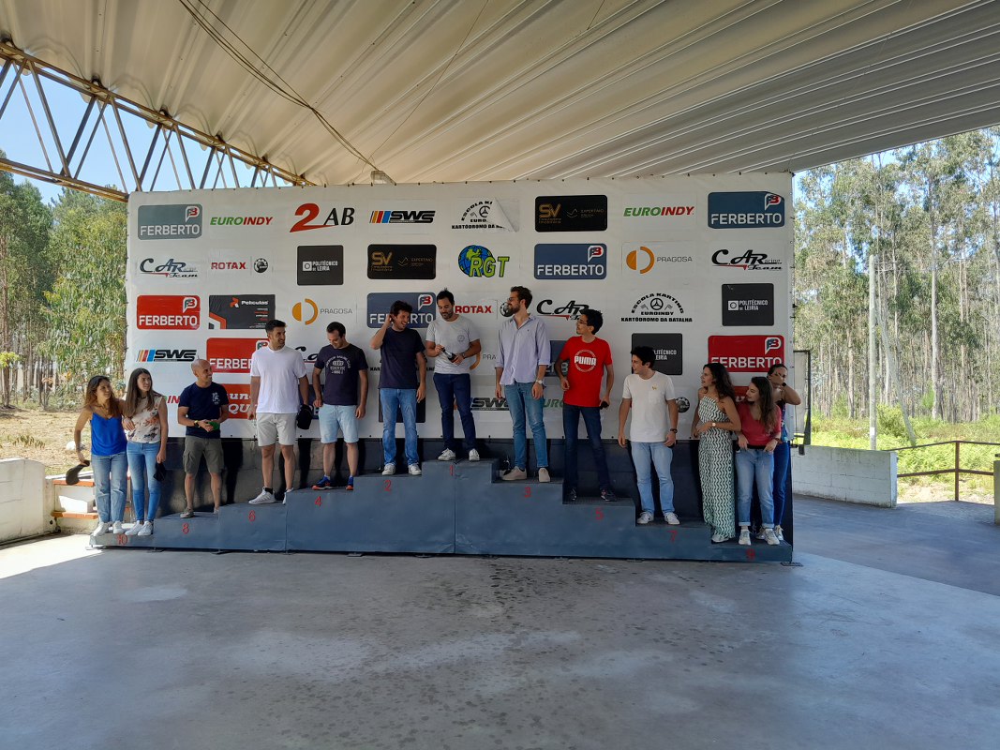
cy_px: 375
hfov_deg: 67.3
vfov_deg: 53.1
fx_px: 751
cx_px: 500
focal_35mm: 26
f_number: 1.8
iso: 40
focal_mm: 3.98
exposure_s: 1/100
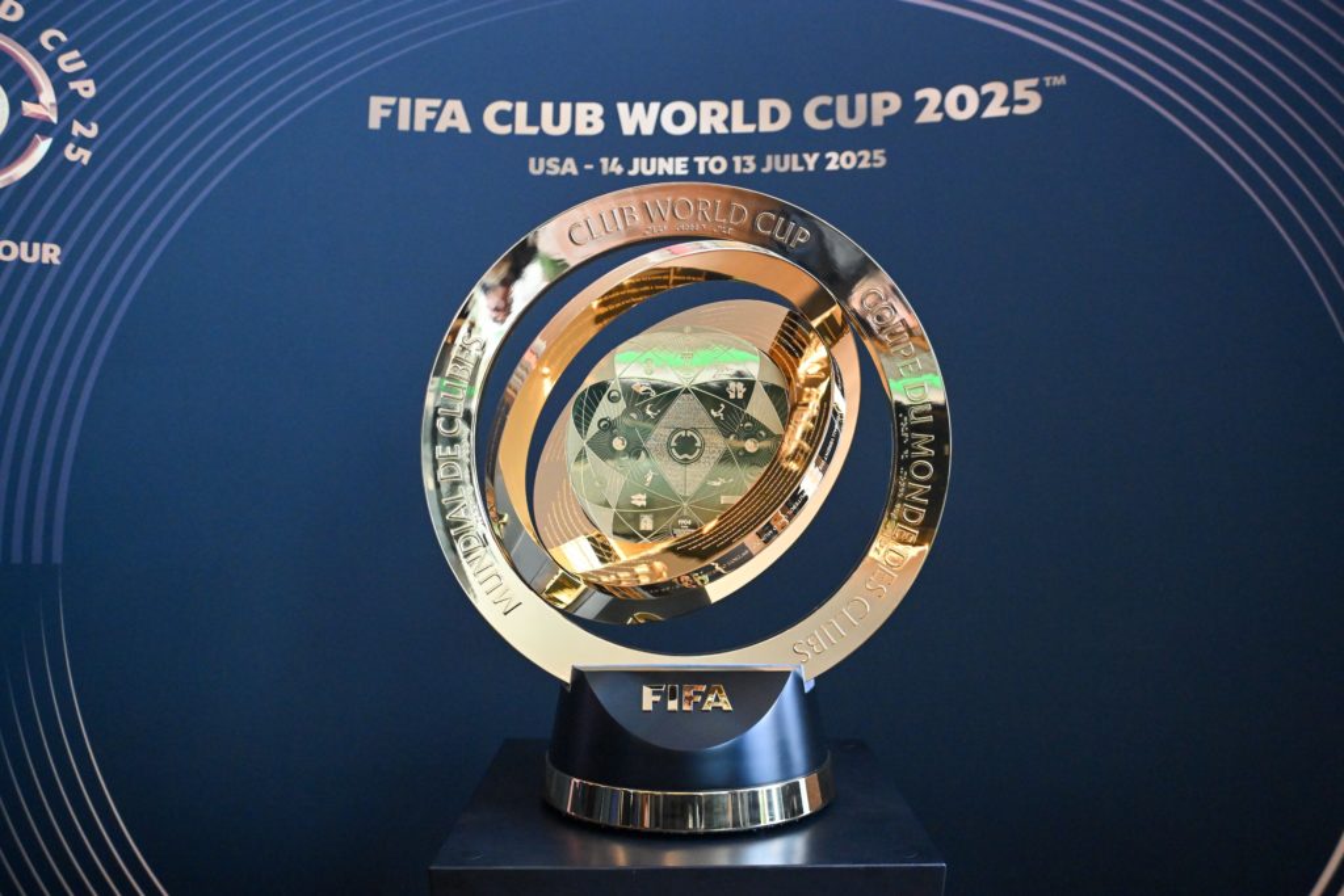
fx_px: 1195
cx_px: 672
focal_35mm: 32
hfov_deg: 58.7
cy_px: 448
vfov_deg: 41.1
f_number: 3.5
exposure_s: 1/1000
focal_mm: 32
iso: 4000
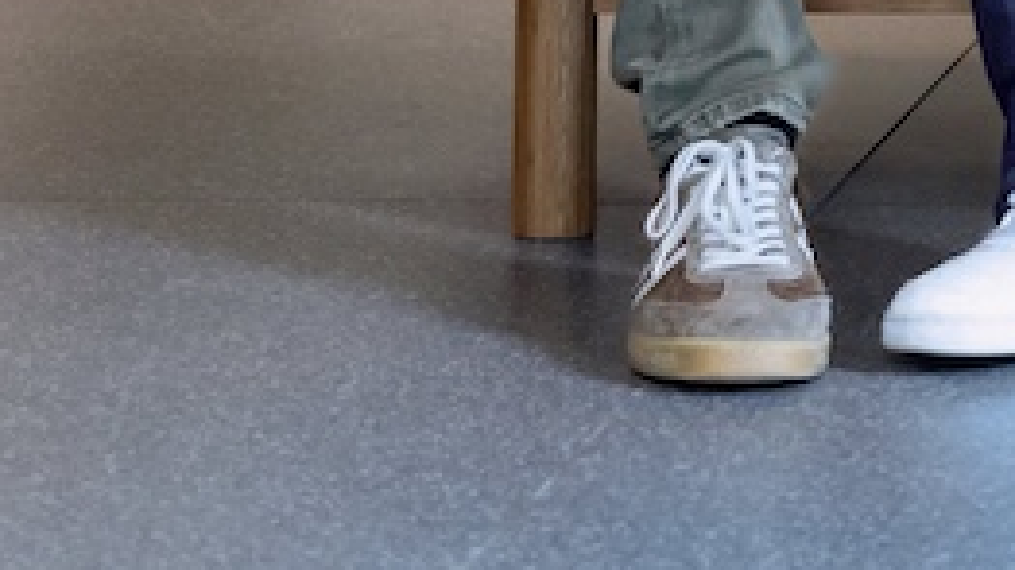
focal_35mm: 256
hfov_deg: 8.0
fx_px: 6886
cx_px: 2061
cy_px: -1008
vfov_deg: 4.6
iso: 1000
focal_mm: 50
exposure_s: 1/250
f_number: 4
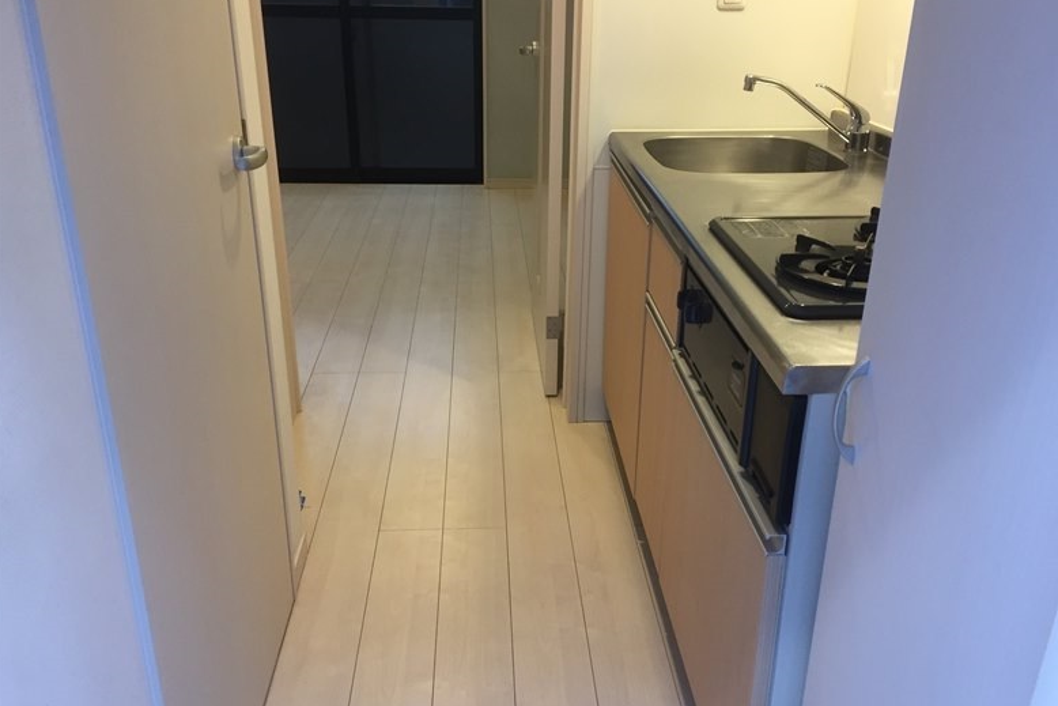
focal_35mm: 31
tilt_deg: -22.7
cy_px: 355
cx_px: 536
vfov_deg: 42.3
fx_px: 911
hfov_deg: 60.3
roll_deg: +1.3
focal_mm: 4.15
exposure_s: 1/30
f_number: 2.2
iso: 100
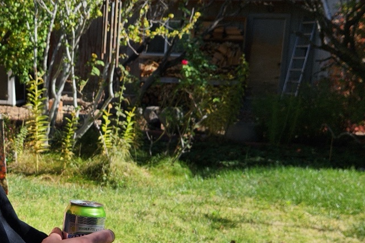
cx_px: 70
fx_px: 598
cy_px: 159
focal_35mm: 59
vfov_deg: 22.9
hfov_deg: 32.9
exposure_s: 1/1686
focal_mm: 5.4
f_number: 1.8
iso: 20
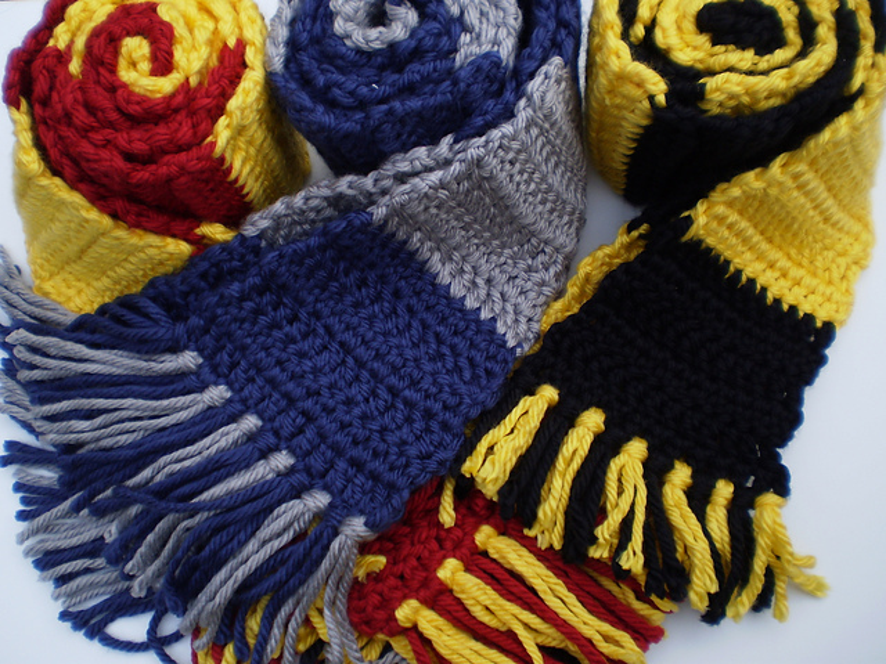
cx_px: 443
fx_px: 921
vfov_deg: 39.7
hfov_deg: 51.4
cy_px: 332
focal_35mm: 36
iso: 64
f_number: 3.1
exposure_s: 1/200
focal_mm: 6.3
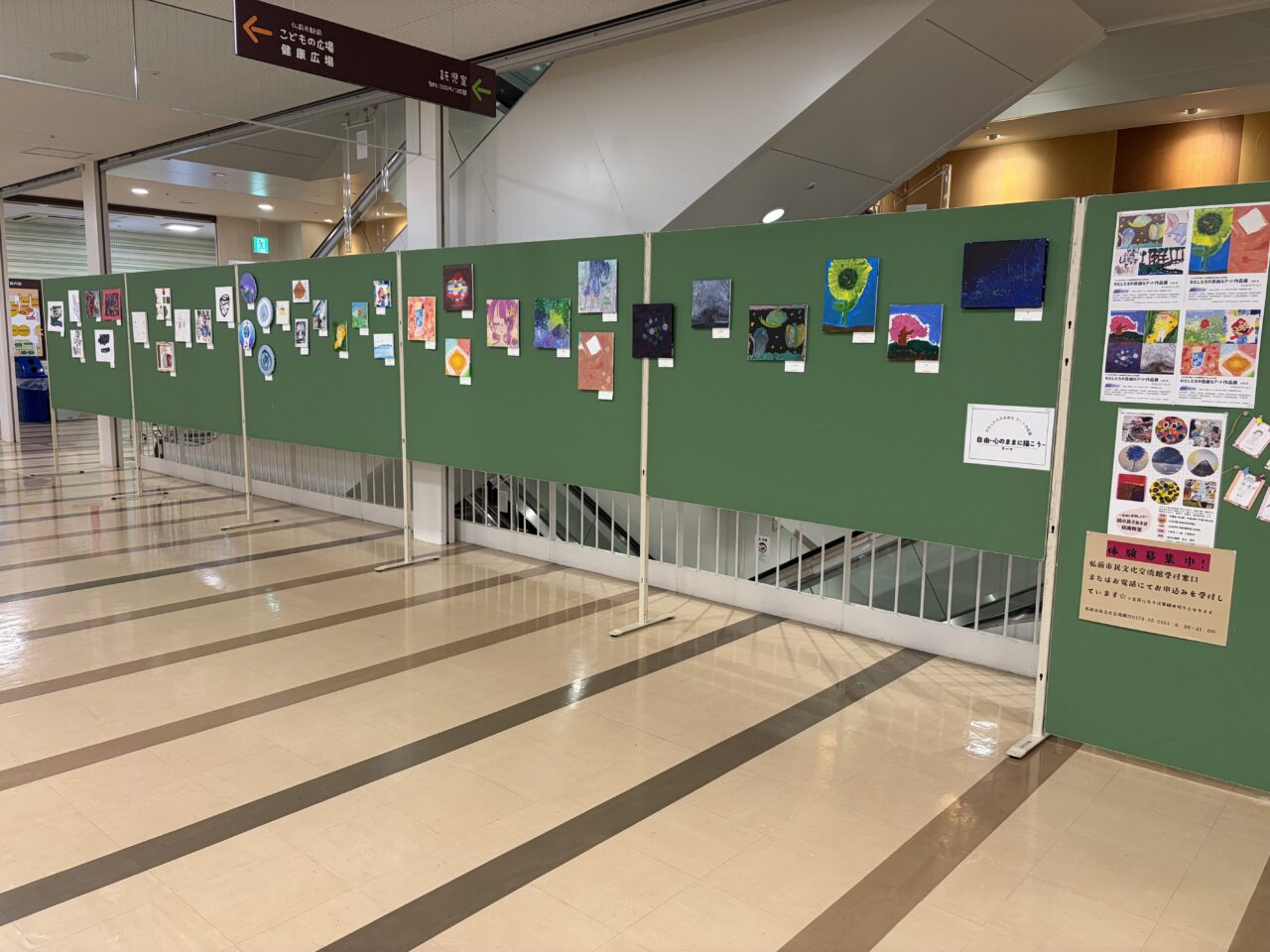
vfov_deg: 53.1
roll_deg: -0.7
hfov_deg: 67.3
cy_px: 476
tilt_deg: -8.1
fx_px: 954
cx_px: 635
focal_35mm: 26
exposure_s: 1/100
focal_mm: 5.96
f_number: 1.6
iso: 125
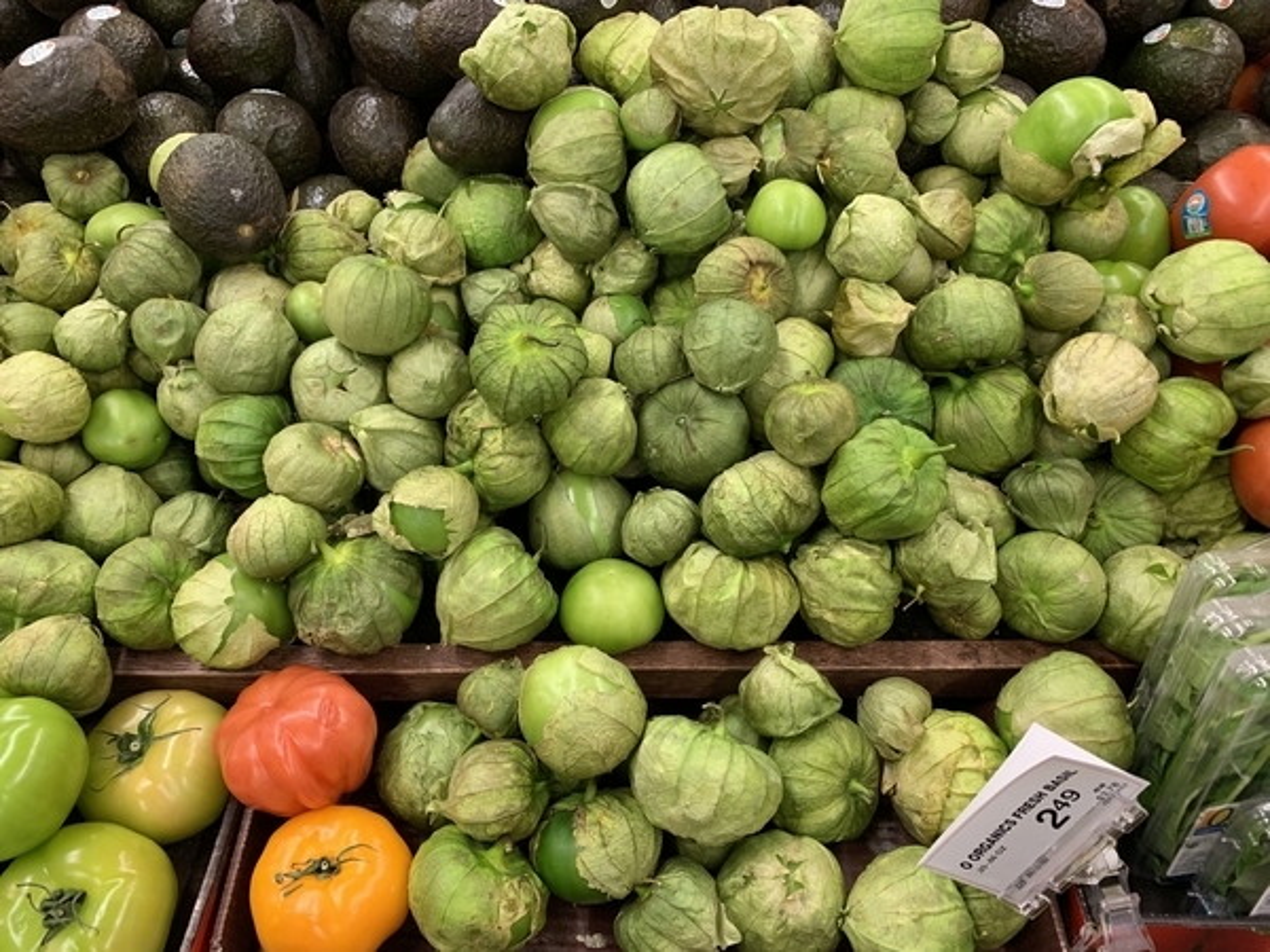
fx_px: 954
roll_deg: +1.1
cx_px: 635
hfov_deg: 67.3
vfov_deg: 53.1
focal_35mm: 26
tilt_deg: -44.5
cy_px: 476
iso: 200
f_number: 1.8
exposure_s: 1/60
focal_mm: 4.25
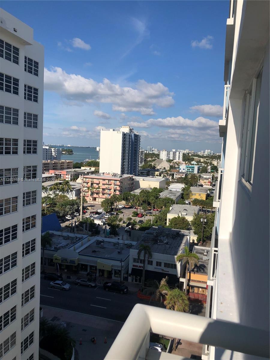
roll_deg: -2.9
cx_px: 135
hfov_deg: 49.7
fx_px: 291
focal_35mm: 28
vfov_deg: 63.4
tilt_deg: -6.2
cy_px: 180
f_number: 1.8
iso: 20
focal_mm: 3.99
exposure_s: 1/3472
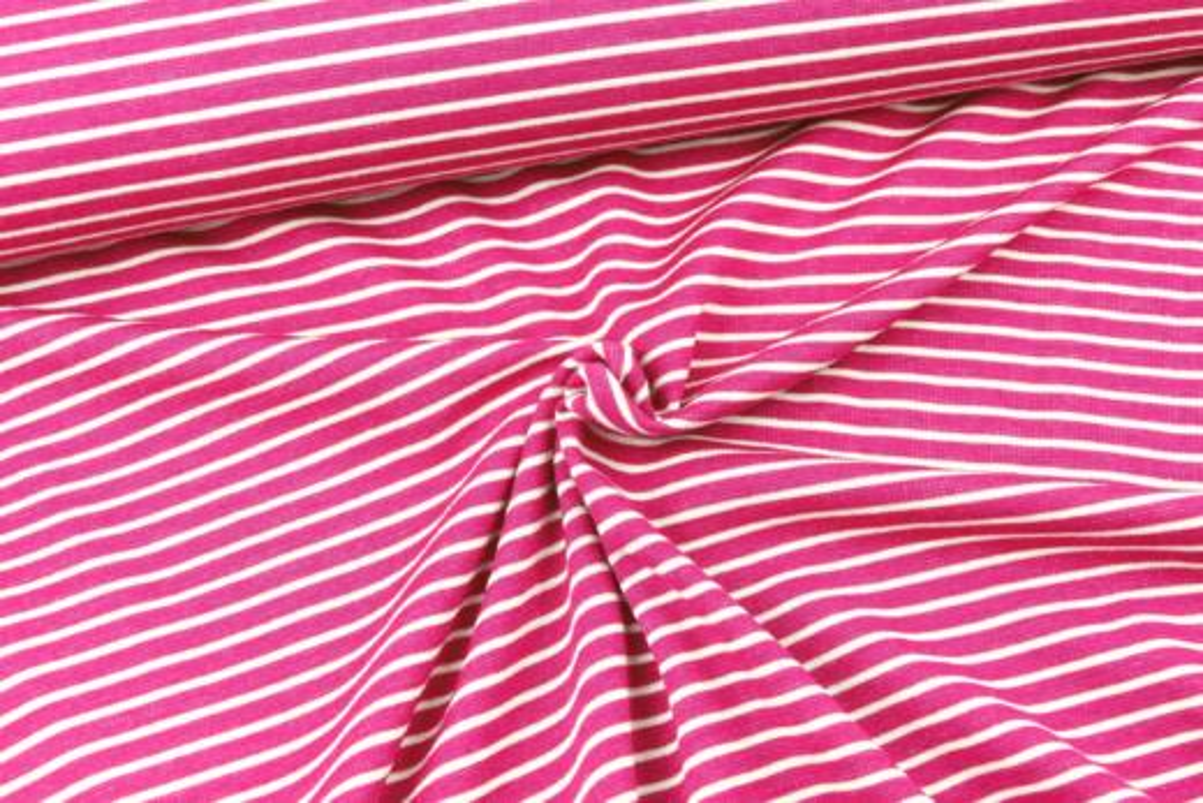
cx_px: 602
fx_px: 1738
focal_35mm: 52
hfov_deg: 38.2
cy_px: 402
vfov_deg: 26.0
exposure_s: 1/80
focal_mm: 19.11
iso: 250
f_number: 3.4
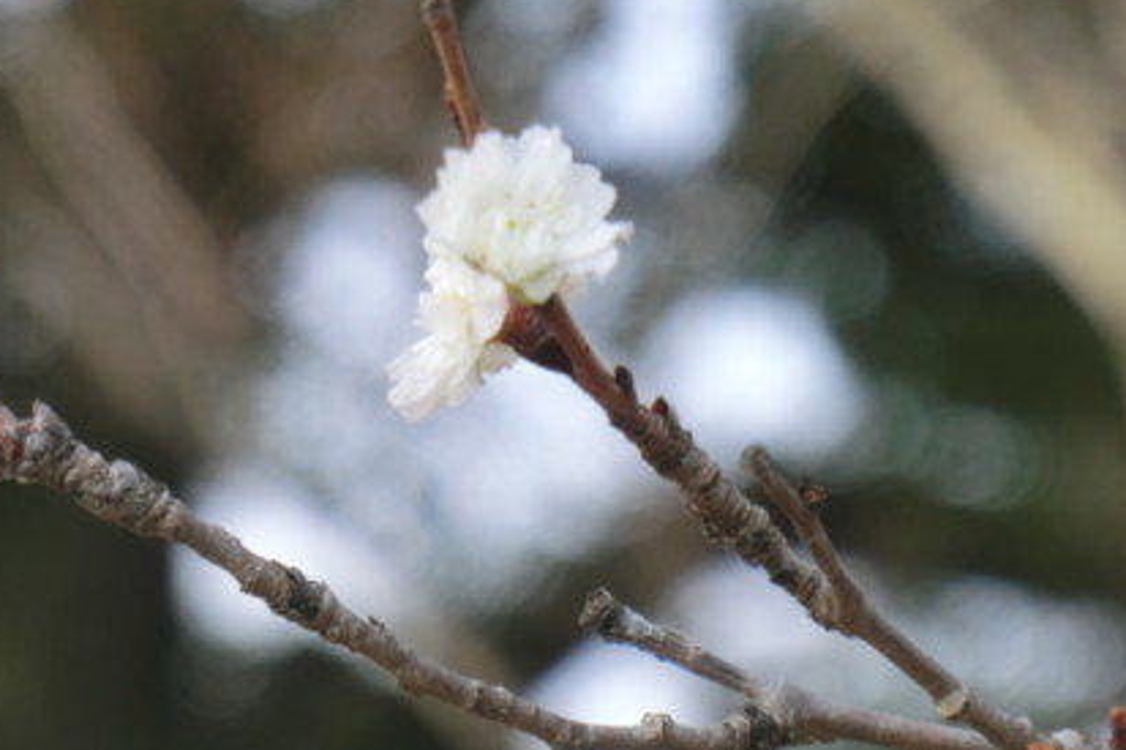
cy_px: 292
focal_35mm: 272
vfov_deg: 5.0
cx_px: 529
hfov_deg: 7.6
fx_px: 8504
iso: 80
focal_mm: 43
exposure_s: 1/125
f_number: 5.7
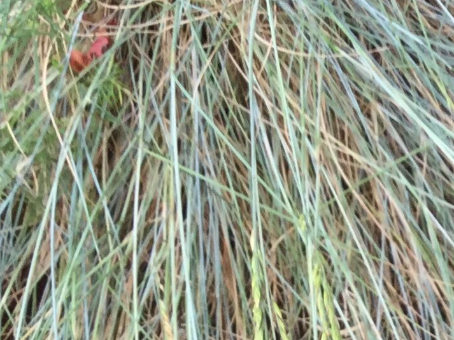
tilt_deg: -72.8
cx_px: 677
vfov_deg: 9.5
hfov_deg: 13.2
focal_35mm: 142
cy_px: 772
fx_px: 1861
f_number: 2.4
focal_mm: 3.3
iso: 25
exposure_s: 1/185
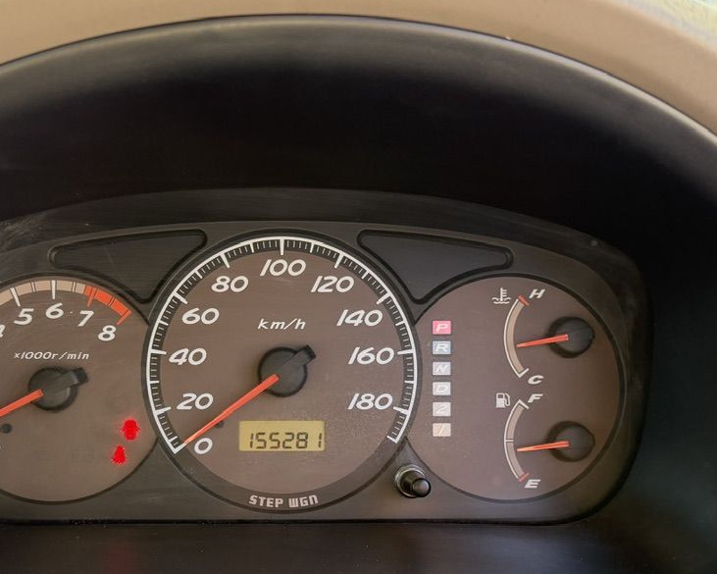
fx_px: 870
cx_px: 282
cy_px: 381
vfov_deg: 36.1
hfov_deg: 44.5
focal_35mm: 41
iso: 200
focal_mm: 6.76
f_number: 1.78
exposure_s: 1/133
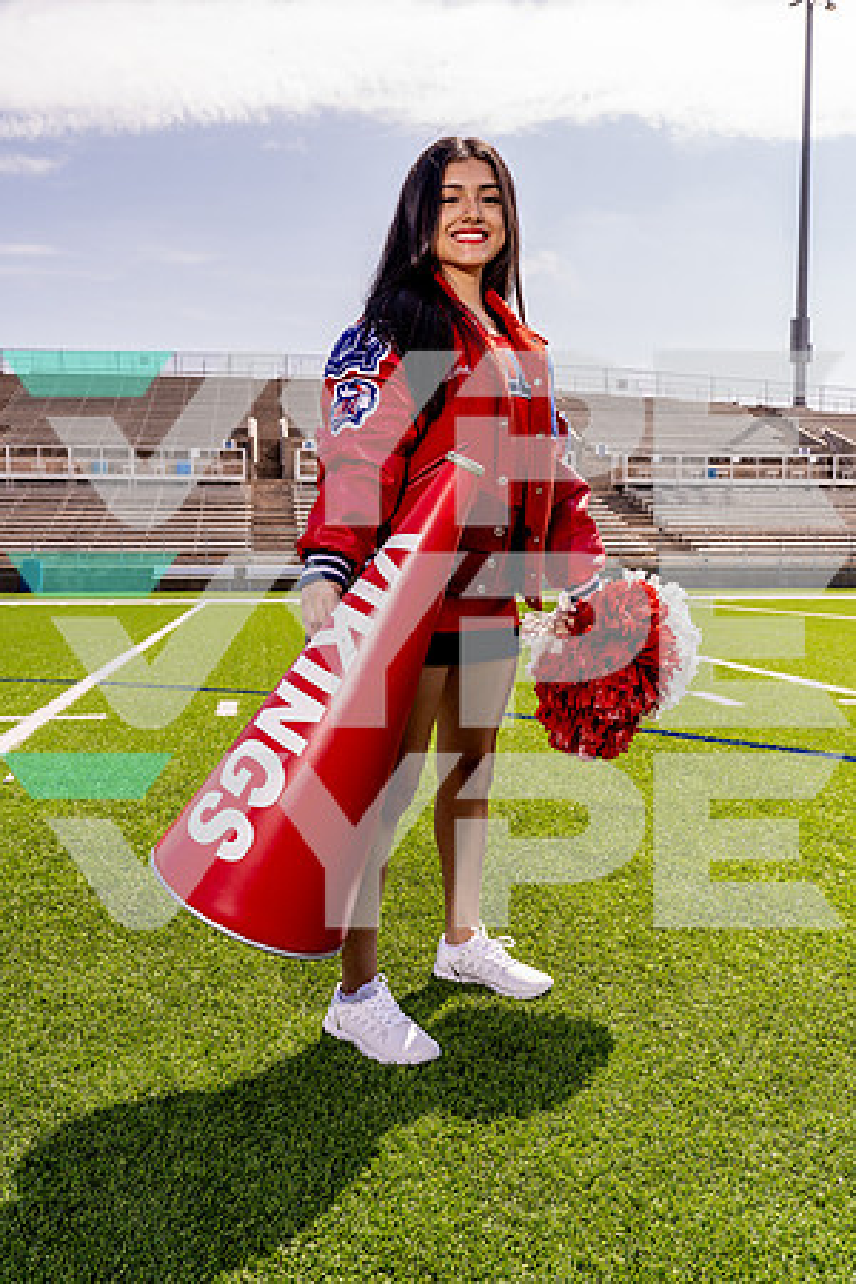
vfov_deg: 57.2
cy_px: 642
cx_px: 428
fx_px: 1177
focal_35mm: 33
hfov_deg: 40.0
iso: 100
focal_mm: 33
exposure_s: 1/250
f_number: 7.1
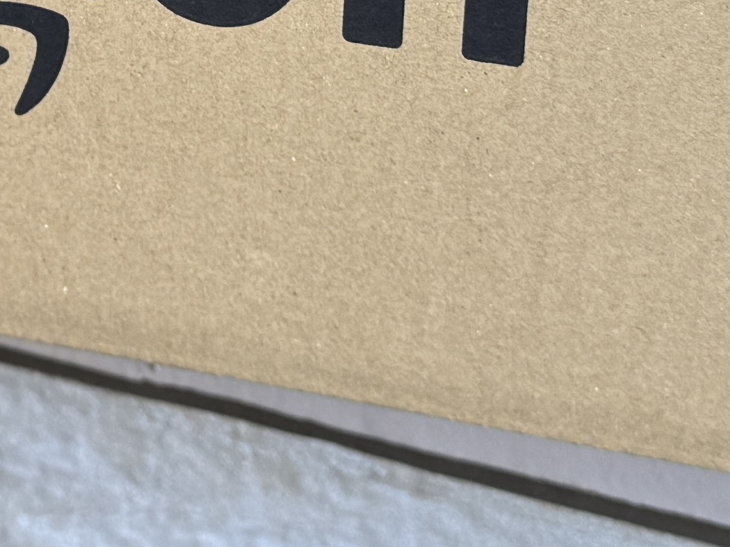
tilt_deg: -30.6
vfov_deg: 11.3
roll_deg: +2.0
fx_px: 2657
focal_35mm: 126
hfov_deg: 15.4
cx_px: 36
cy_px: -273
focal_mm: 6.76
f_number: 1.78
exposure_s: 1/177
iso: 64
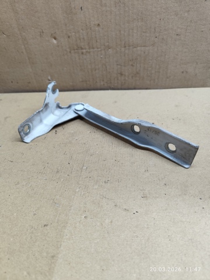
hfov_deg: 58.9
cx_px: 105
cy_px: 140
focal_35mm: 23
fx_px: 186
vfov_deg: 73.9
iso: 320
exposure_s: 1/100
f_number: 1.65
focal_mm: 6.19
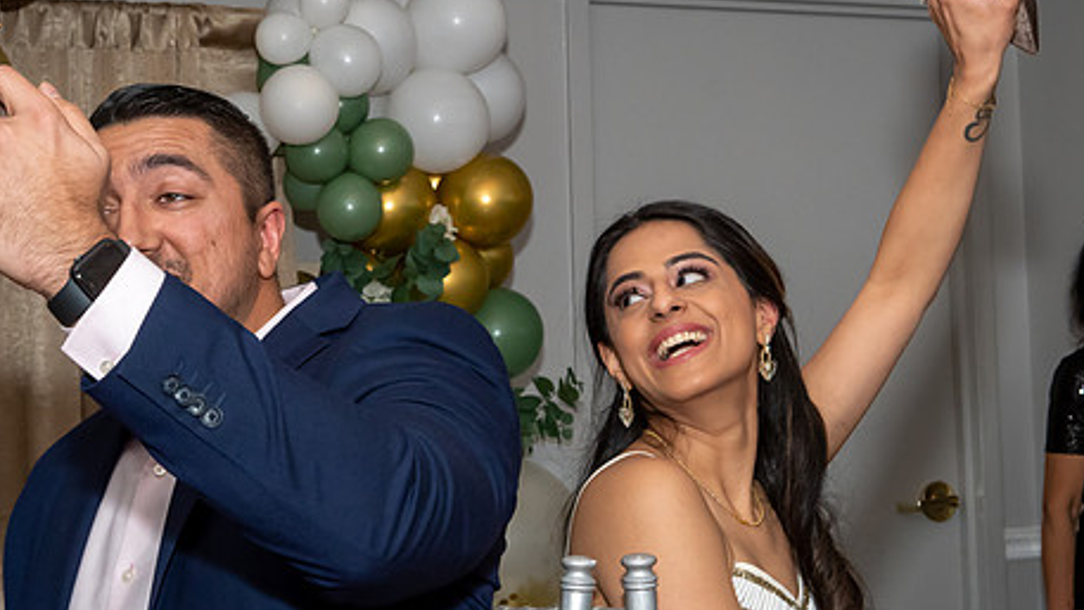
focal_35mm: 96
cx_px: 553
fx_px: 2759
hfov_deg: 22.2
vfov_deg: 12.6
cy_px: 193
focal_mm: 35
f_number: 9
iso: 640
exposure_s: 1/250
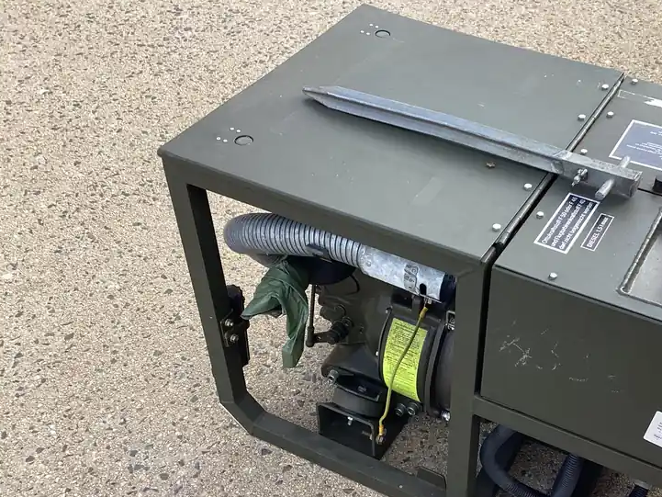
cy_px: 307
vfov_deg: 33.5
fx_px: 822
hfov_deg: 43.2
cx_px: 448
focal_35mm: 43
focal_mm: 3.3
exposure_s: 1/120
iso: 32
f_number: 2.4
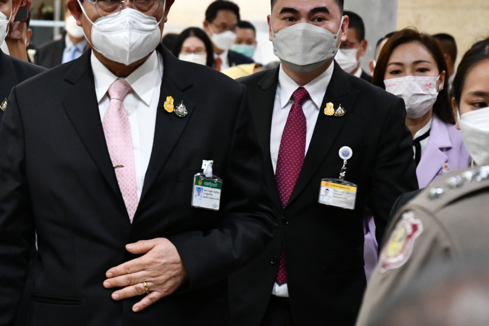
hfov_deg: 14.6
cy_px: 120
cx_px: 127
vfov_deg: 9.8
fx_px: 1901
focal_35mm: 140
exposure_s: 1/125
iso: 2500
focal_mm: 58
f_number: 3.8
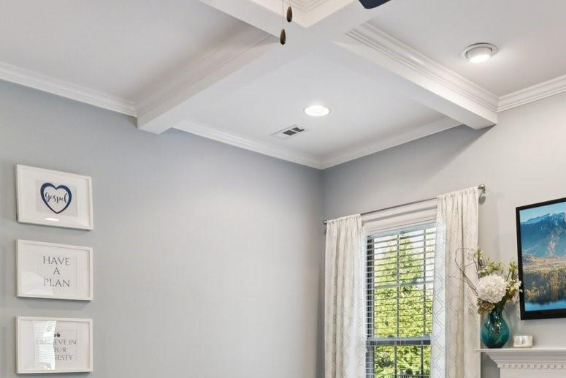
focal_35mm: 37
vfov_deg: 33.7
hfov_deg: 51.5
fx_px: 582
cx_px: 345
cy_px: 353
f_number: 8
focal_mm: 14
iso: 200
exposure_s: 1/5
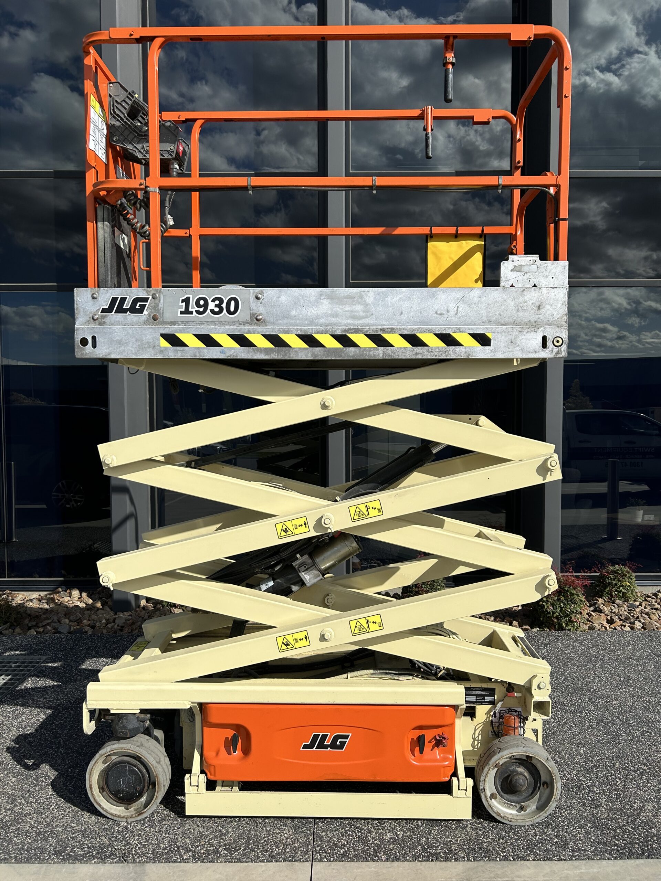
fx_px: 662
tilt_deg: -2.4
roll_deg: +0.0
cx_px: 330
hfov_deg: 53.1
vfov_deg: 67.3
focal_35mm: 26
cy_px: 440
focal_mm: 5.7
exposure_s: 1/6579
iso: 50
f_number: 1.5
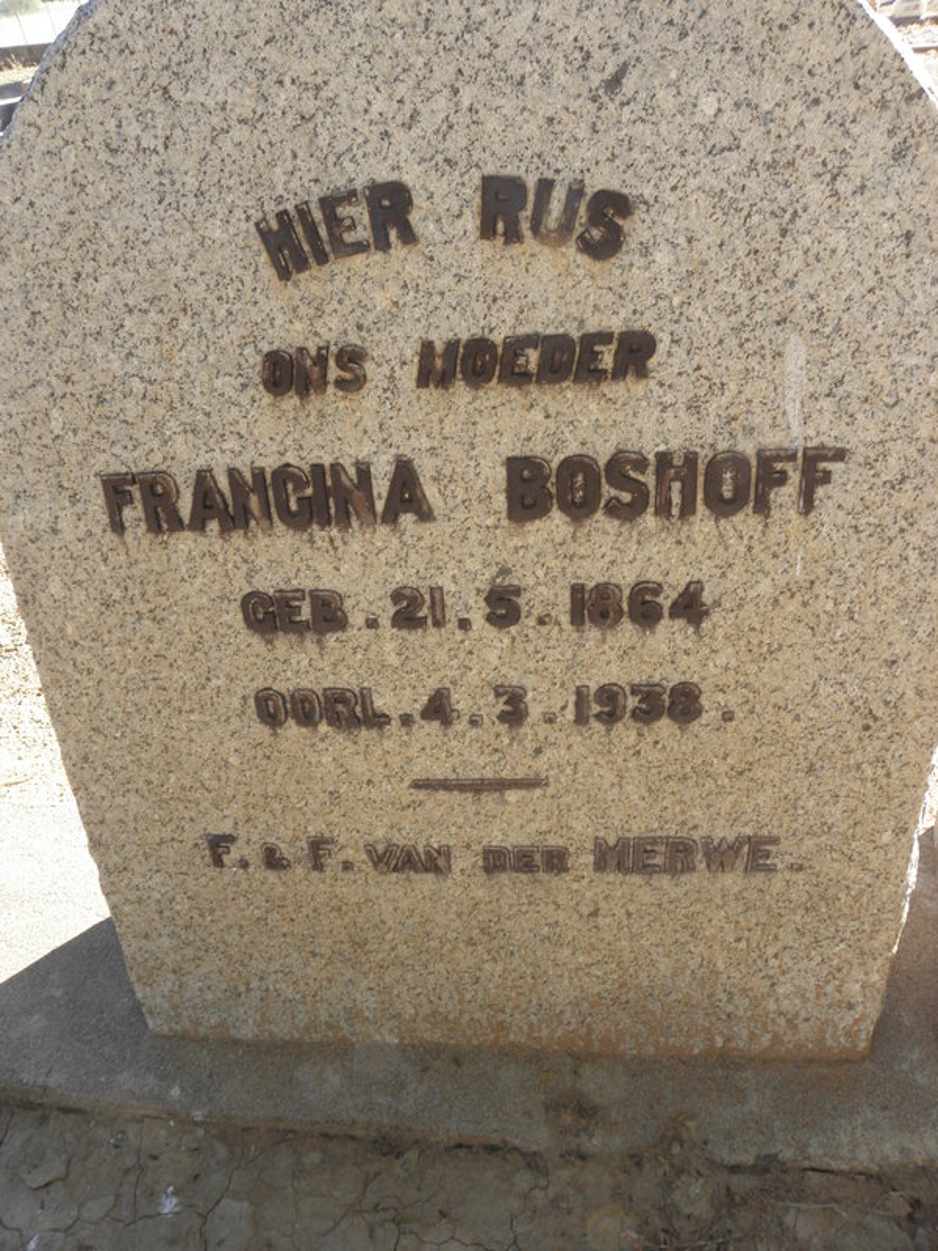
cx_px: 469
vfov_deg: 67.3
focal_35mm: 26
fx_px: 939
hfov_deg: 53.1
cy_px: 626
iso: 64
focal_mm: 4.6
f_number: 5
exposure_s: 1/60
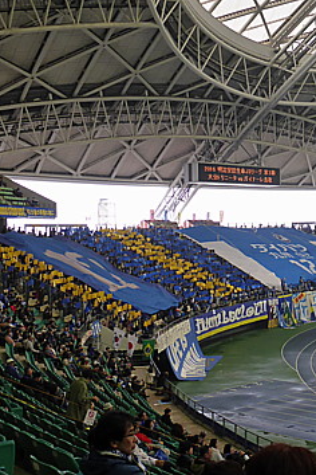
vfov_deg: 36.2
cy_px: 236
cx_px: 279
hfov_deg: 24.0
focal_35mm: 55
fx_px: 724
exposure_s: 1/60
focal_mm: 6.9
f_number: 3.9
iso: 250
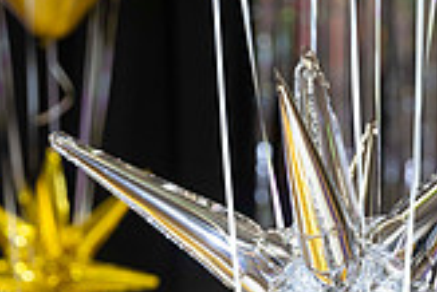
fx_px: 2649
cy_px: 584
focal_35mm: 218
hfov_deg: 9.4
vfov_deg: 6.1
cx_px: 362
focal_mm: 79
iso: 1250
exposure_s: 1/30
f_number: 5
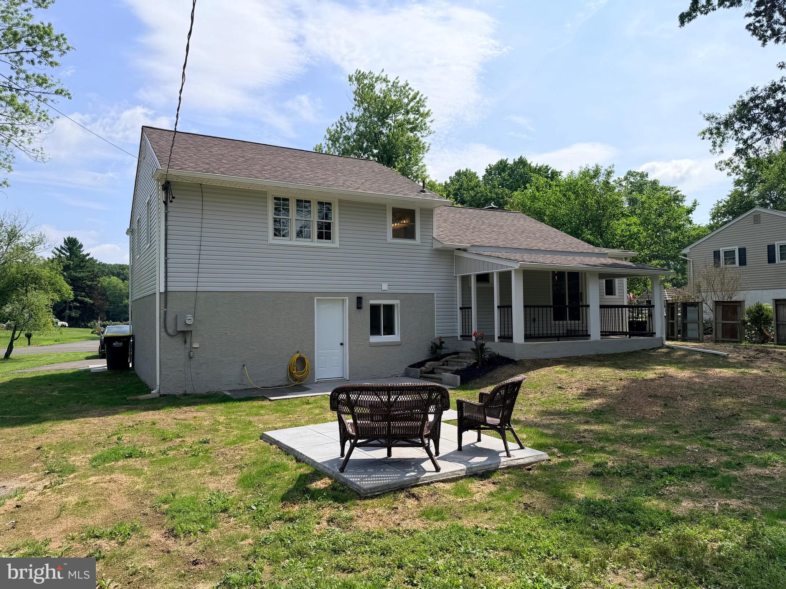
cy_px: 294
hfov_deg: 71.6
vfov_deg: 56.8
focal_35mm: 24
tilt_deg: +4.5
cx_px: 393
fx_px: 545
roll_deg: +0.9
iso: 80
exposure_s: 1/6173
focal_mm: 6.76
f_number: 1.78
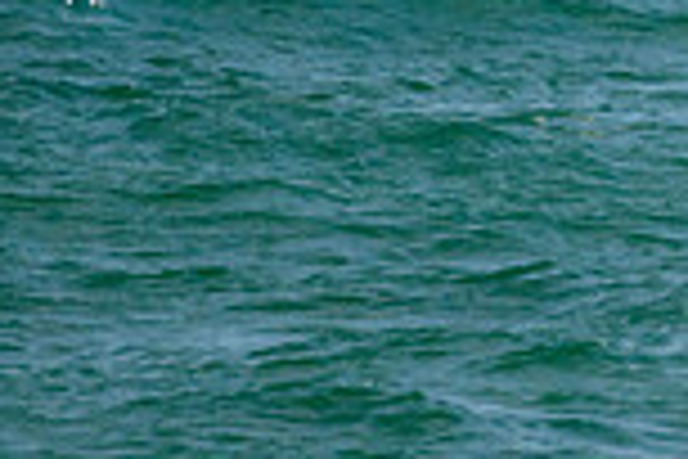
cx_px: 1250
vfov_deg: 0.4
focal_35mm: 3213
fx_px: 61399
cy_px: -307
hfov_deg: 0.6
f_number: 11
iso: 1600
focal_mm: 800
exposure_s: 1/2000
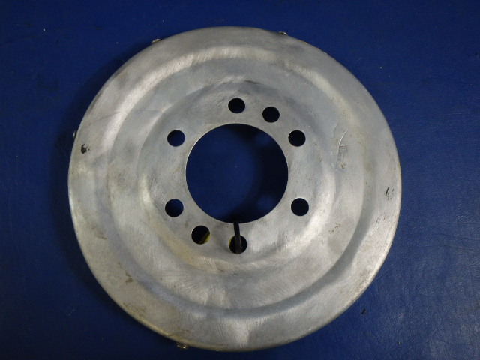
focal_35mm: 28
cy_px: 180
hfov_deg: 63.4
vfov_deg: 49.7
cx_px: 240
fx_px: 388
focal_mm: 5
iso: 320
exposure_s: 1/30
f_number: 3.9
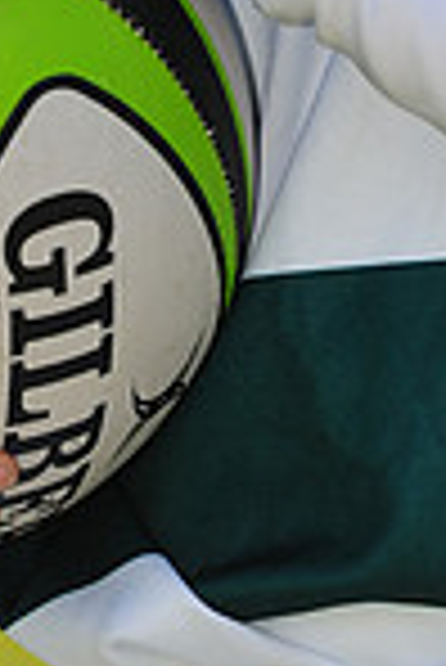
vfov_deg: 2.6
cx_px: 356
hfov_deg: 1.8
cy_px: -333
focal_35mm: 782
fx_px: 14497
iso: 200
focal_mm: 200
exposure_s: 1/800
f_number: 4.5
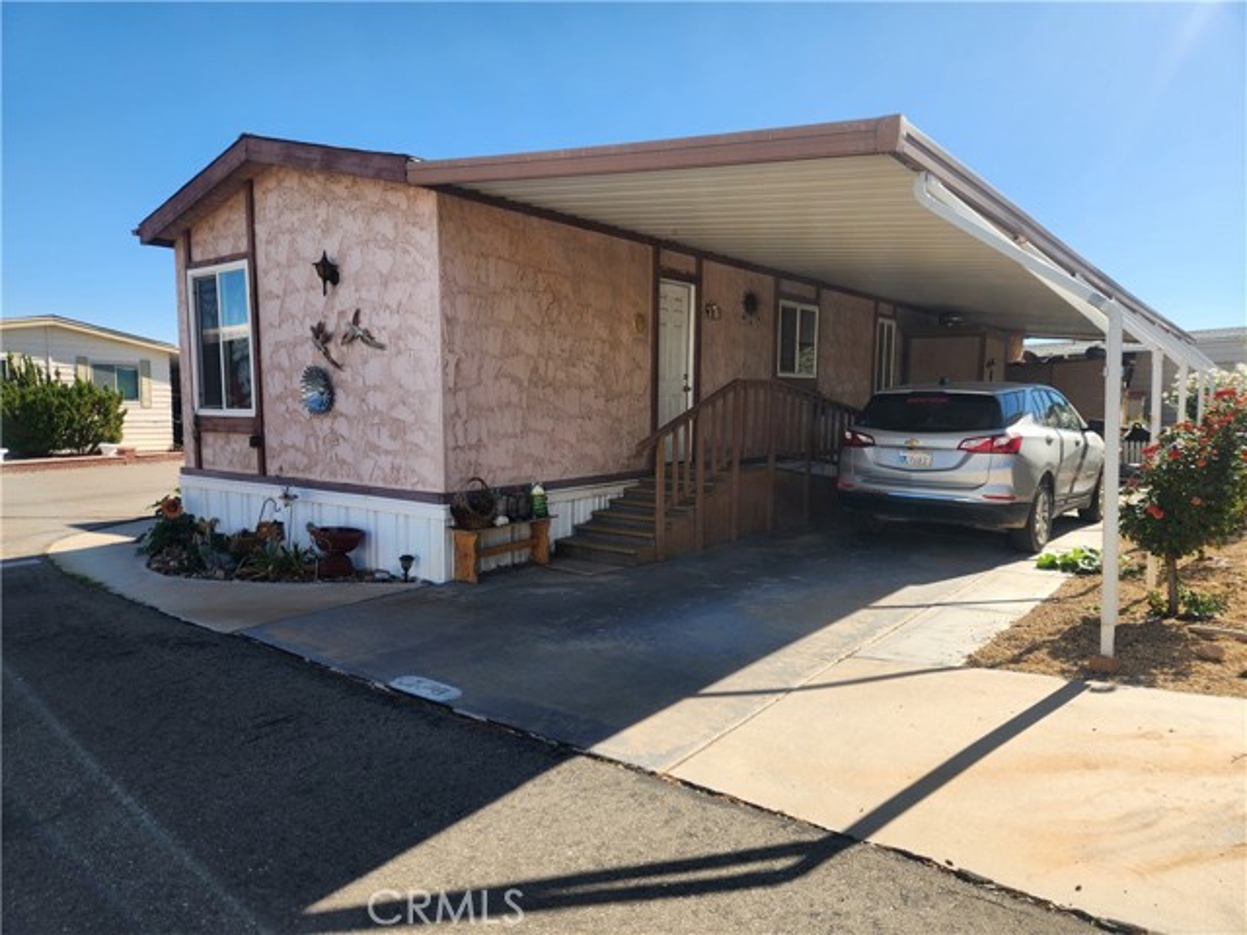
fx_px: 829
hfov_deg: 73.9
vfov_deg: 58.9
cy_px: 468
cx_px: 624
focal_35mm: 23
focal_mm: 5.4
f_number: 1.8
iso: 20
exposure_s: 1/1228
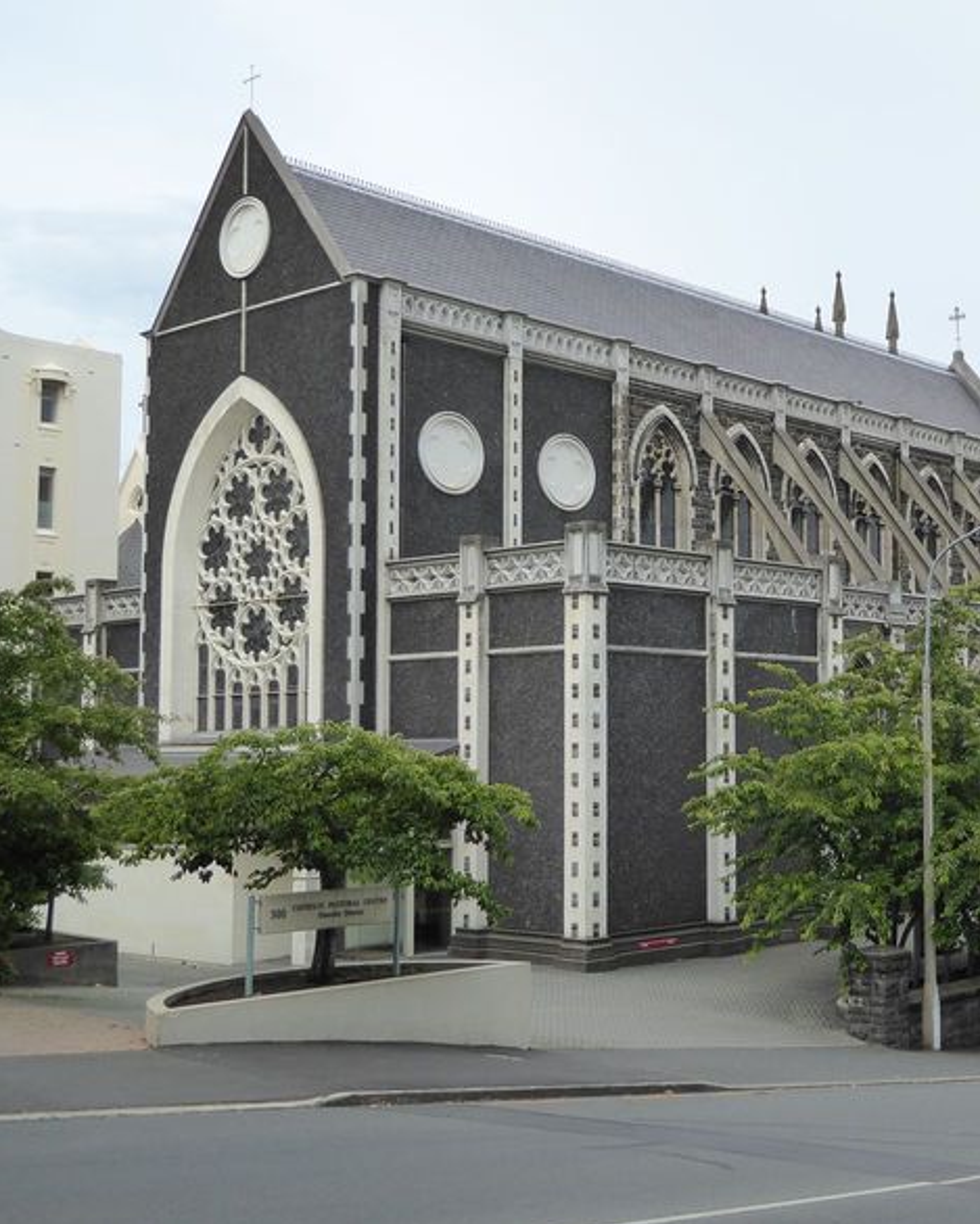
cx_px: 748
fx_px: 1740
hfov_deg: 30.9
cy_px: 608
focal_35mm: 48
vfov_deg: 38.8
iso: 160
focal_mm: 6.3
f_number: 3.7
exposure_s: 1/800
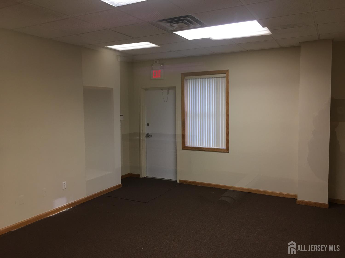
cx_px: 172
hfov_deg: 61.7
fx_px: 289
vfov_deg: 48.2
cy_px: 129
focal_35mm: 29
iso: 32
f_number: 2.2
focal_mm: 4.15
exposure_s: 1/15
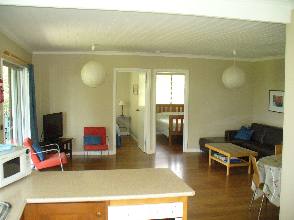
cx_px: 147
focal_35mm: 37
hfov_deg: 50.1
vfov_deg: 38.7
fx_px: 314
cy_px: 110
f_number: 2.8
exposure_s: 1/60
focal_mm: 6.1
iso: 300
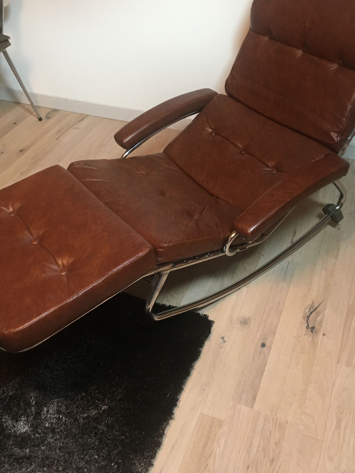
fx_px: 547
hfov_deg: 36.0
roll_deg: +3.5
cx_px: 184
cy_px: 186
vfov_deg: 46.5
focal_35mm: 40
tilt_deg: -34.6
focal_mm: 4.15
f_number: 2.2
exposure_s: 1/20
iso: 200
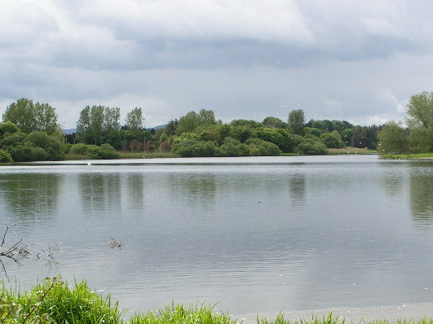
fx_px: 1025
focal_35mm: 82
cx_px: 225
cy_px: 160
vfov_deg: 18.0
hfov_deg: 23.8
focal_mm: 10.5
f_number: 5
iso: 50
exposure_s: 1/320
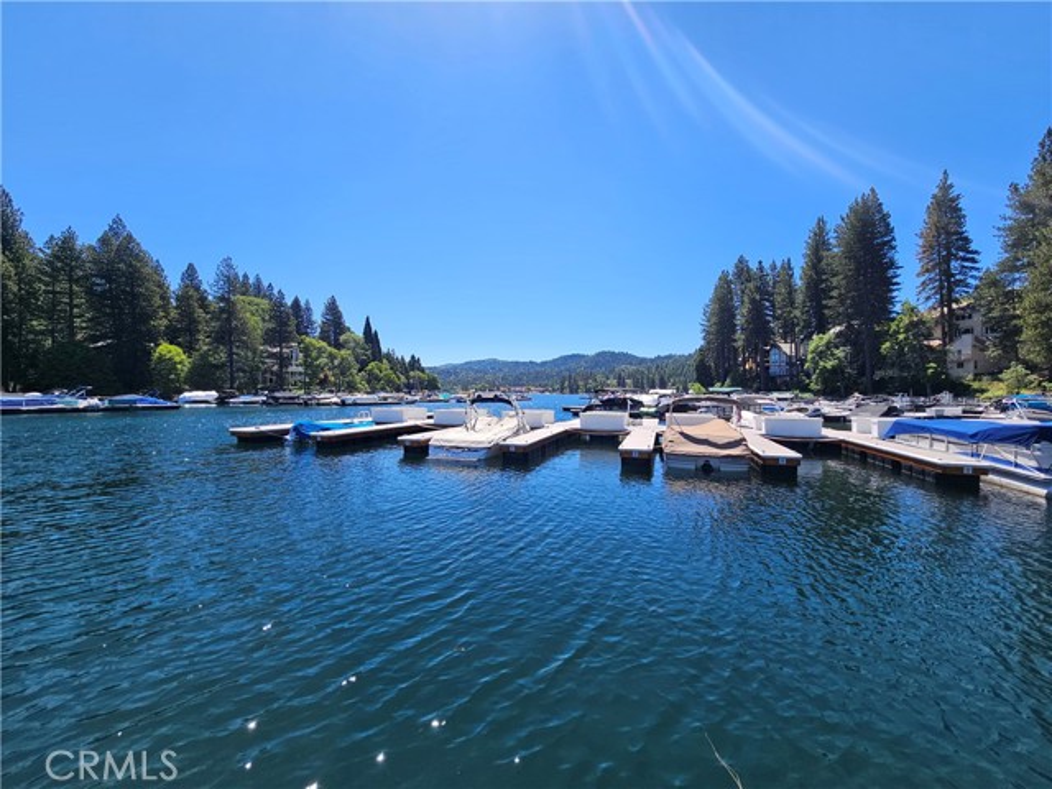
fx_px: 395
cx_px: 526
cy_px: 394
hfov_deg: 106.2
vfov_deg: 89.9
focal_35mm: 13
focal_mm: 2.2
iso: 50
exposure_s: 1/1628
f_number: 2.2
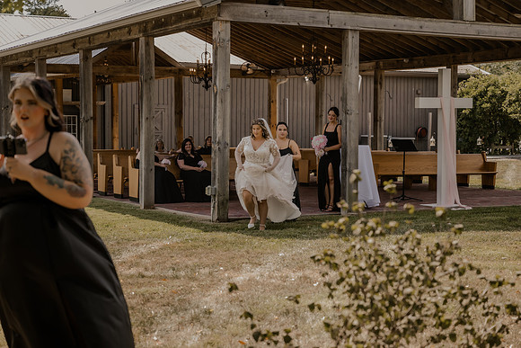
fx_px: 1013
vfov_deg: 19.5
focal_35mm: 70
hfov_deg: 28.8
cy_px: 174
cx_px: 260
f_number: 4
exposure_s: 1/500
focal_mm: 70
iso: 250
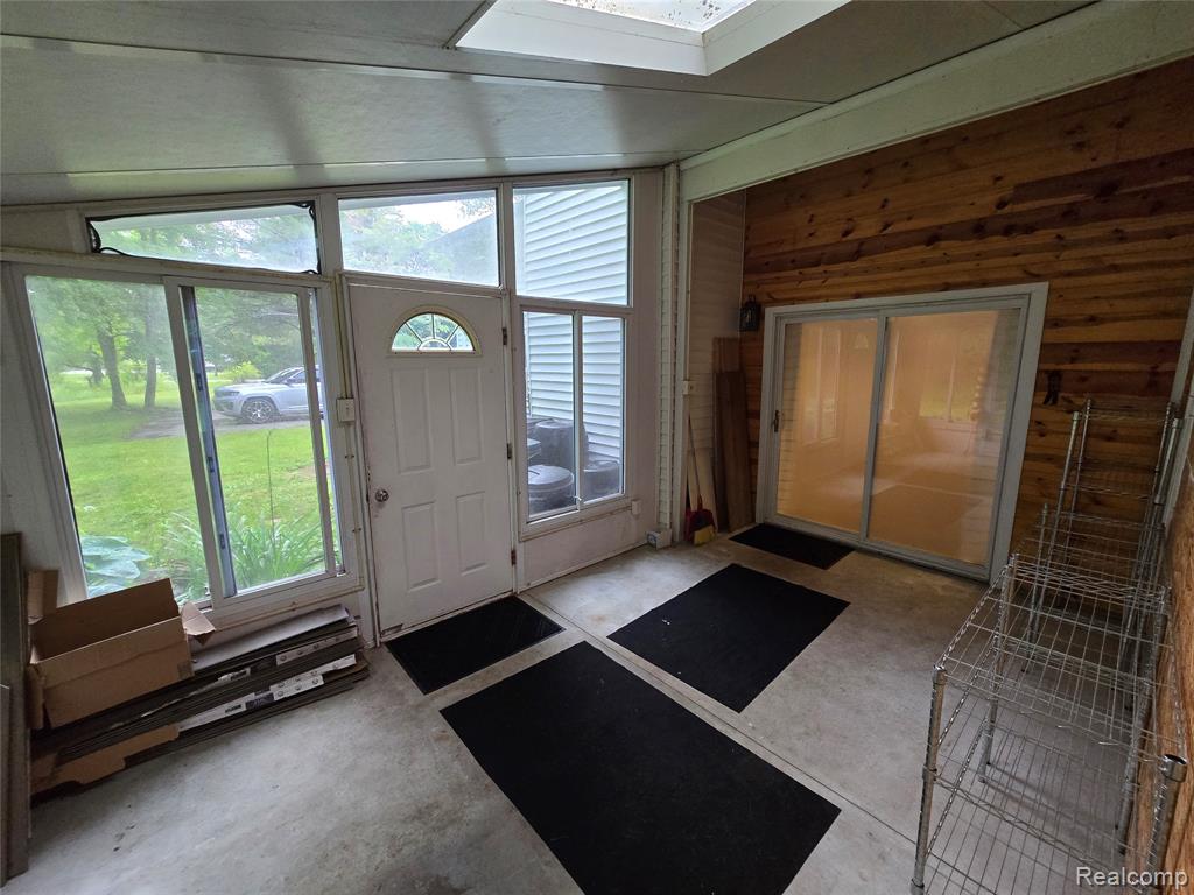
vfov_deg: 89.9
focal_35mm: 13
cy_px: 448
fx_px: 448
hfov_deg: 106.2
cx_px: 597
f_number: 2.2
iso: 400
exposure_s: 1/60
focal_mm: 2.2
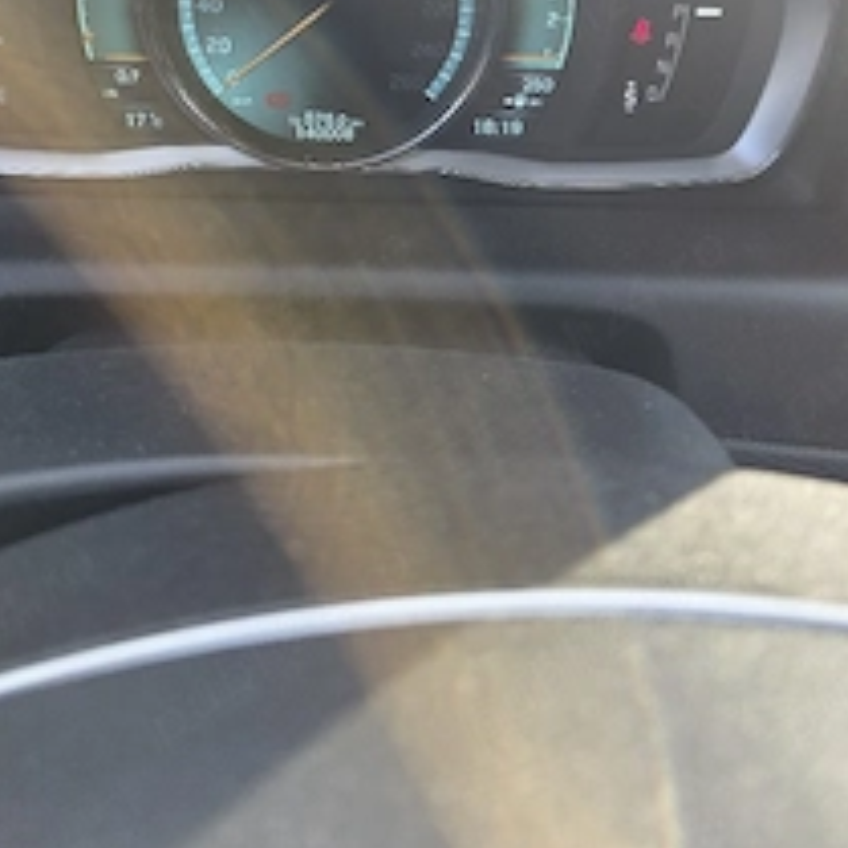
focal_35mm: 39
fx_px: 1081
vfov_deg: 39.3
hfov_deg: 42.7
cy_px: 61
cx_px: 361
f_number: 1.7
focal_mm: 6.3
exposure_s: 1/182
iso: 40
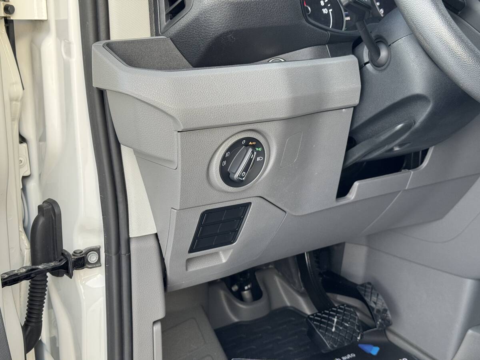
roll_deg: -0.9
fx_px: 666
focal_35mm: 48
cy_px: 180
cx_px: 240
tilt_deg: -19.1
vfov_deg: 30.3
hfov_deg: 39.7
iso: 100
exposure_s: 1/73
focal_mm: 6.76
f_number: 1.78
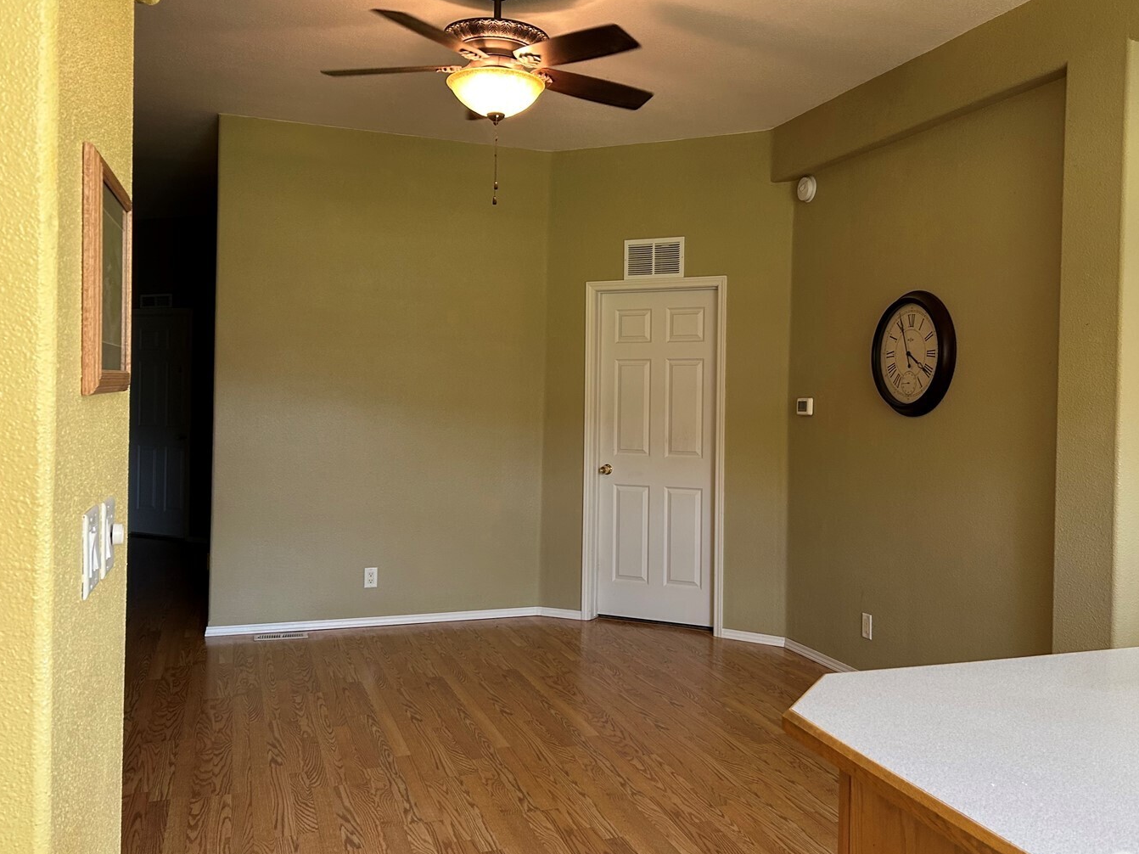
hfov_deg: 58.2
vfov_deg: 45.4
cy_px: 398
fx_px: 1020
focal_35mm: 31
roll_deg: -0.8
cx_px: 642
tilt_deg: -0.7
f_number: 1.5
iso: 125
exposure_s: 1/60
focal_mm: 5.7
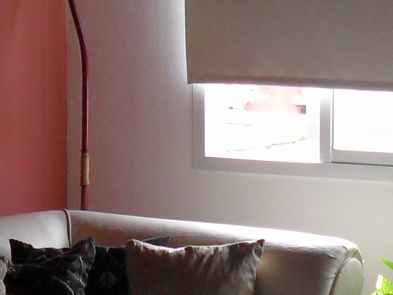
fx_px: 1885
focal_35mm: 166
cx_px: 230
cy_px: 310
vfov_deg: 8.9
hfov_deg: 11.9
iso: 100
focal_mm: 6.3
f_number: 3
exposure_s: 1/45
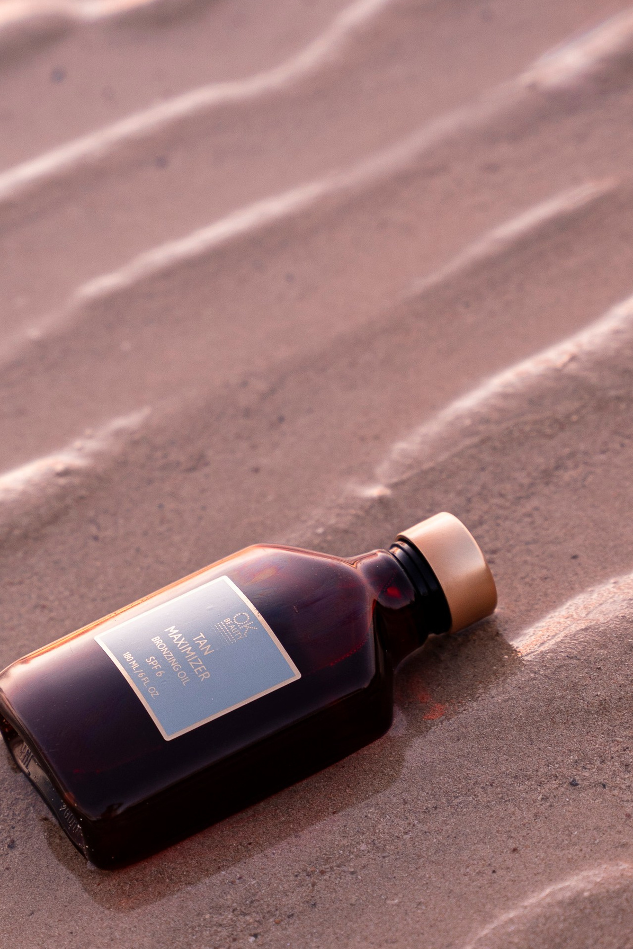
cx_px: 185
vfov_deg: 13.7
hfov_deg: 9.1
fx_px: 3955
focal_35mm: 150
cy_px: 546
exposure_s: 1/125
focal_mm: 70
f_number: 3.2
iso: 160
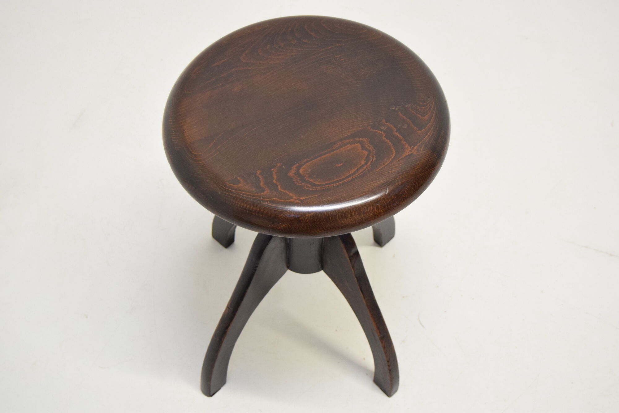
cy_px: 206
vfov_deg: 23.8
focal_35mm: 57
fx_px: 981
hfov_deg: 35.0
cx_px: 310
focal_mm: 38
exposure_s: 1/100
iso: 1600
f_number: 4.8
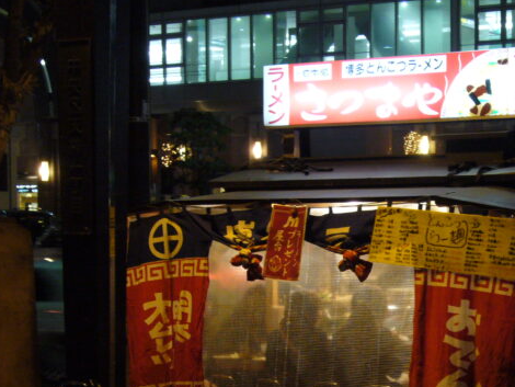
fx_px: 1459
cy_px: 297
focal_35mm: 98
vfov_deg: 15.0
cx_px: 410
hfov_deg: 19.8
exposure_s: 1/8
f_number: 3.6
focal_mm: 9.9
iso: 200
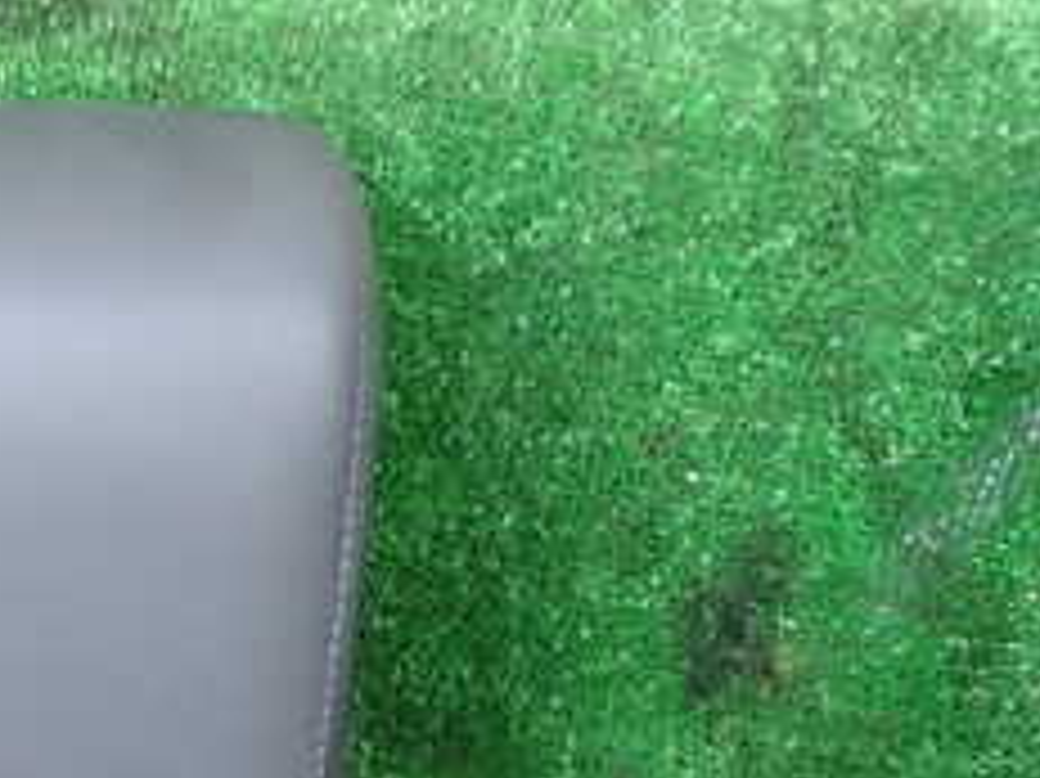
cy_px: 787
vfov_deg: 18.4
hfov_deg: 23.0
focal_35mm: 78
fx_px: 2342
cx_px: -198
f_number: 2.3
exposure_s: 1/30
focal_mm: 5.4
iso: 250
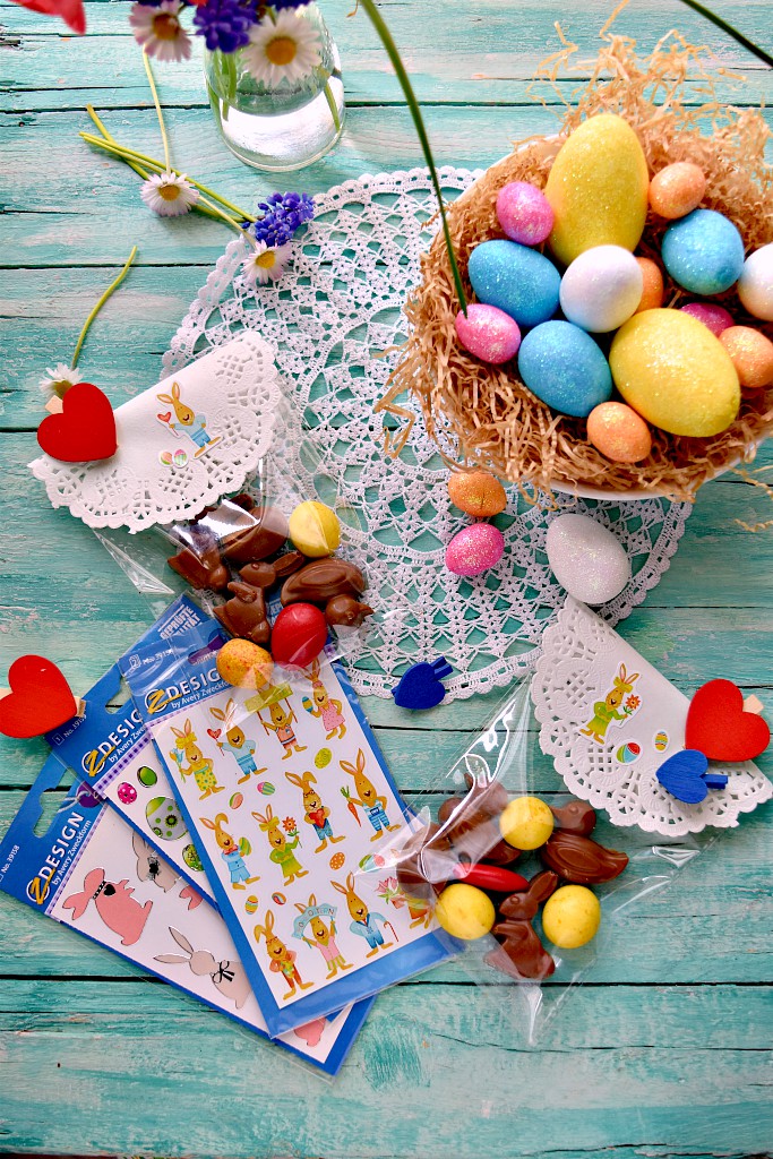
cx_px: 386
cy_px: 580
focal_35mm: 38
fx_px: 1207
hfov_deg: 35.5
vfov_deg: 51.3
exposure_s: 1/125
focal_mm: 25
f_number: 4.5
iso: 100
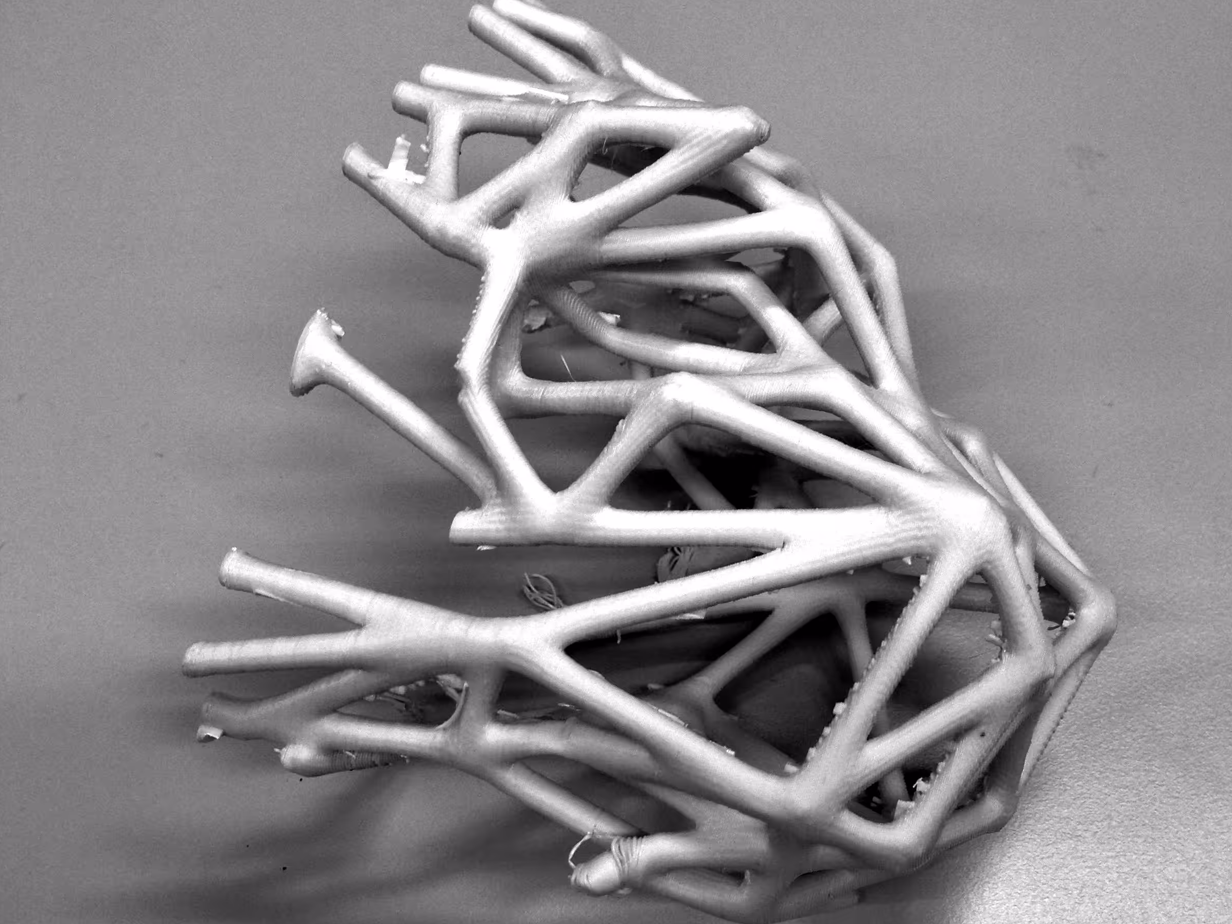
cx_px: 625
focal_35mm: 45
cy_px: 547
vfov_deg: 32.1
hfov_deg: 42.1
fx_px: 1601
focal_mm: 4.12
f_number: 2.4
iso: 50
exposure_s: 1/30
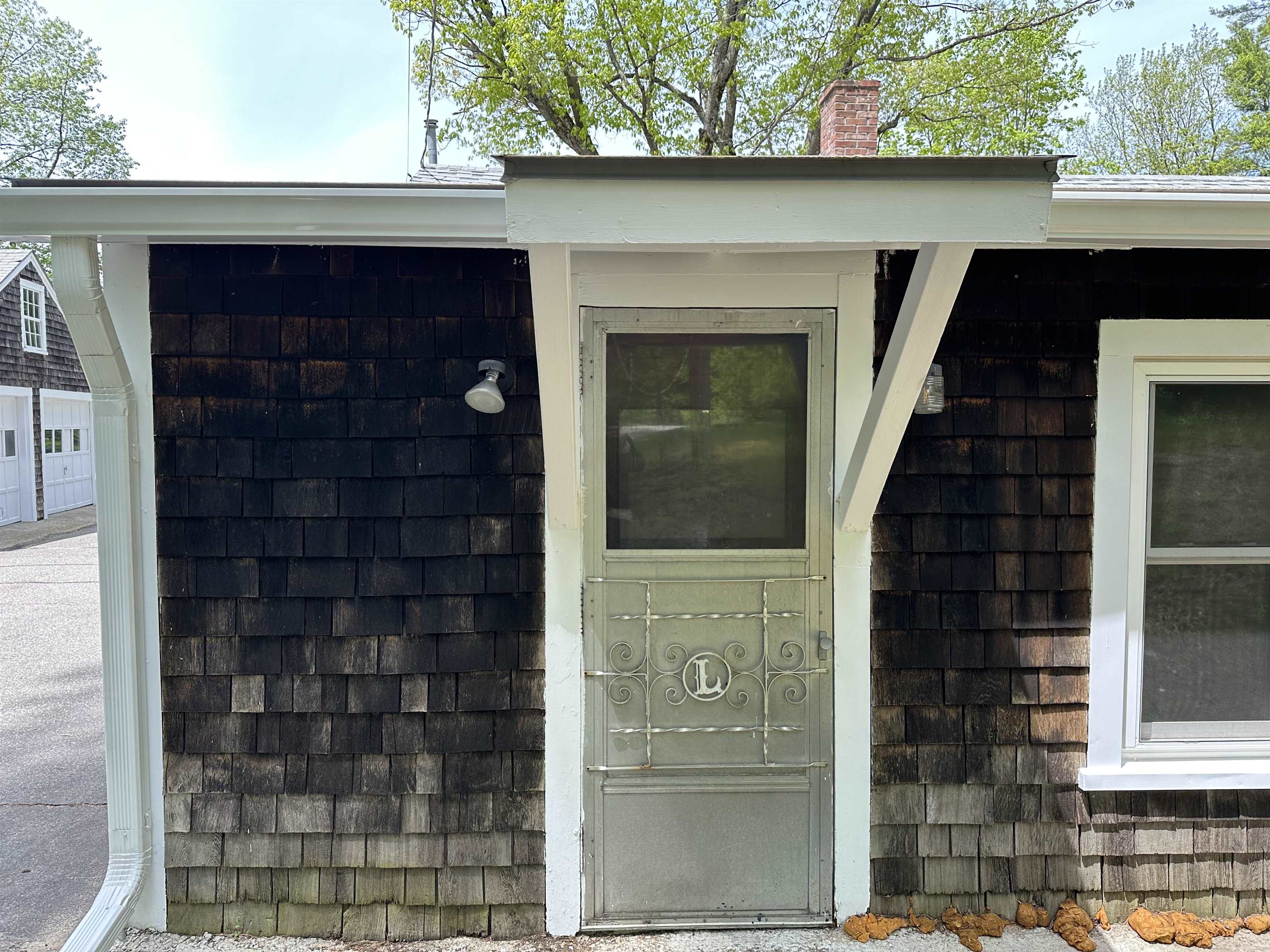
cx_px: 635
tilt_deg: -2.9
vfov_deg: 56.8
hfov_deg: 71.6
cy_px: 476
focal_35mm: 24
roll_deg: +0.1
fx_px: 881
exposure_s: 1/601
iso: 80
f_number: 1.78
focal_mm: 6.86
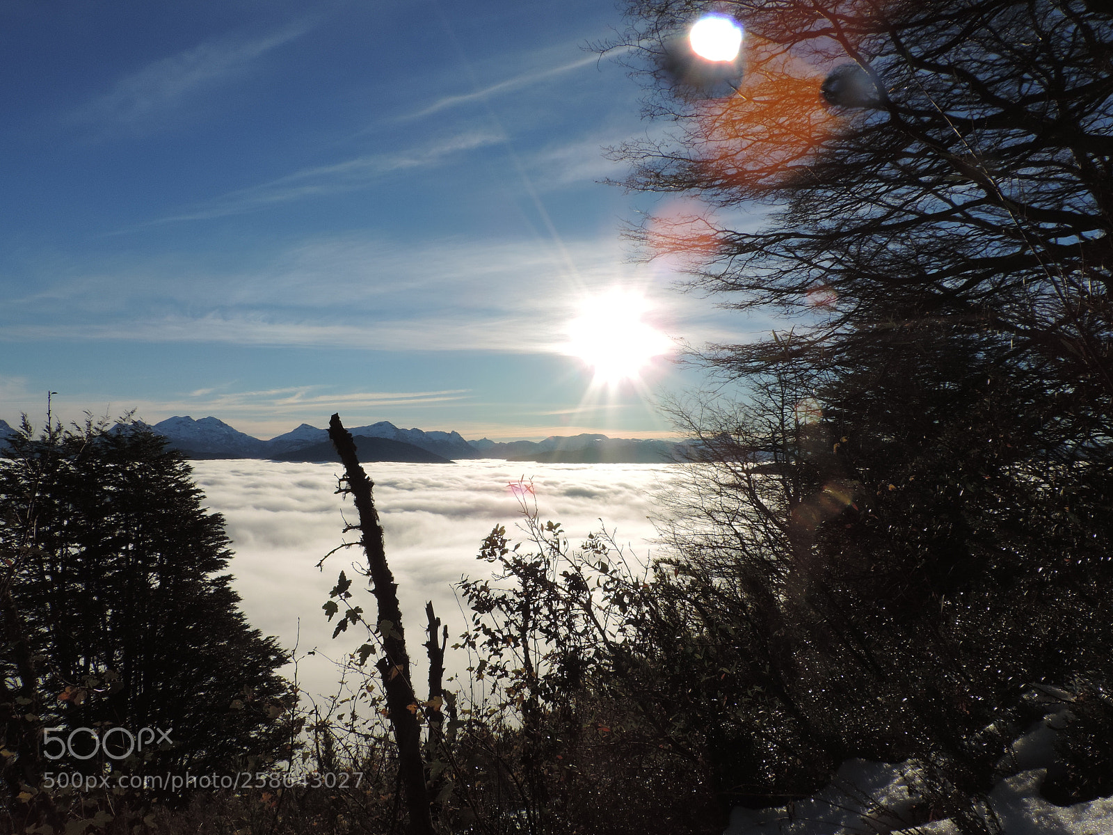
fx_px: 772
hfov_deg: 71.6
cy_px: 418
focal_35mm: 24
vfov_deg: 56.8
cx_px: 556
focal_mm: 4.3
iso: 80
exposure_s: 1/1000
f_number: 5.3
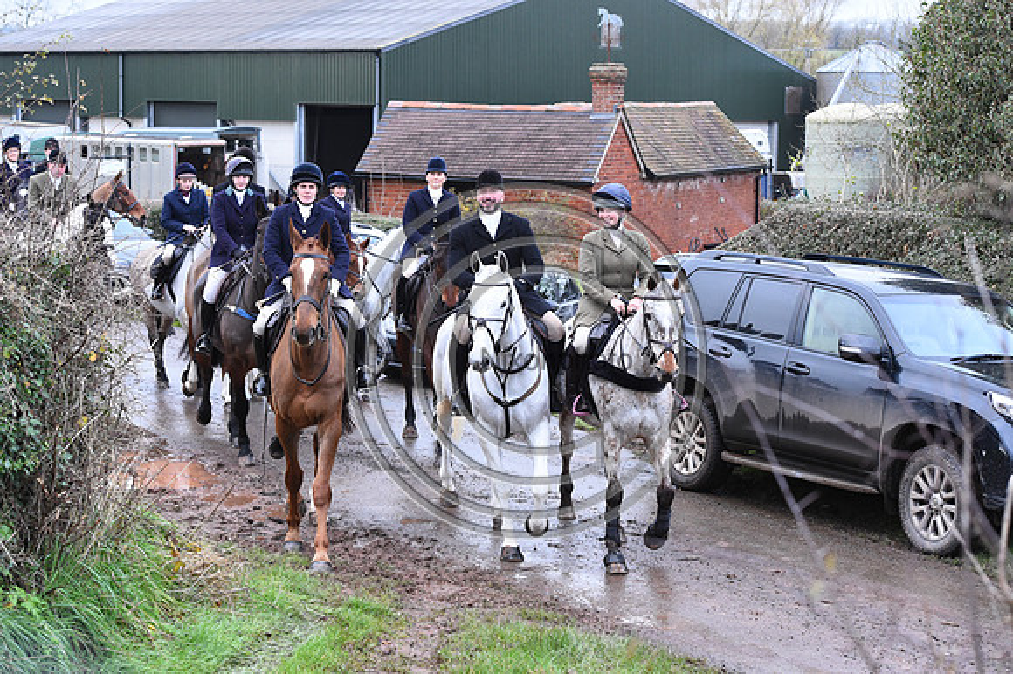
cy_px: 337
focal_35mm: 70
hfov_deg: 28.9
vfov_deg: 19.4
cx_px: 506
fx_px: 1969
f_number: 5.6
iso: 3200
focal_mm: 70
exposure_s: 1/1000
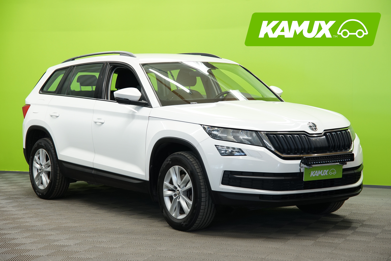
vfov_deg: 18.4
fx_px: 804
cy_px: 130
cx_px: 196
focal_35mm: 74
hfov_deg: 27.3
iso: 500
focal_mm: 74
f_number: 5.6
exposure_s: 1/15
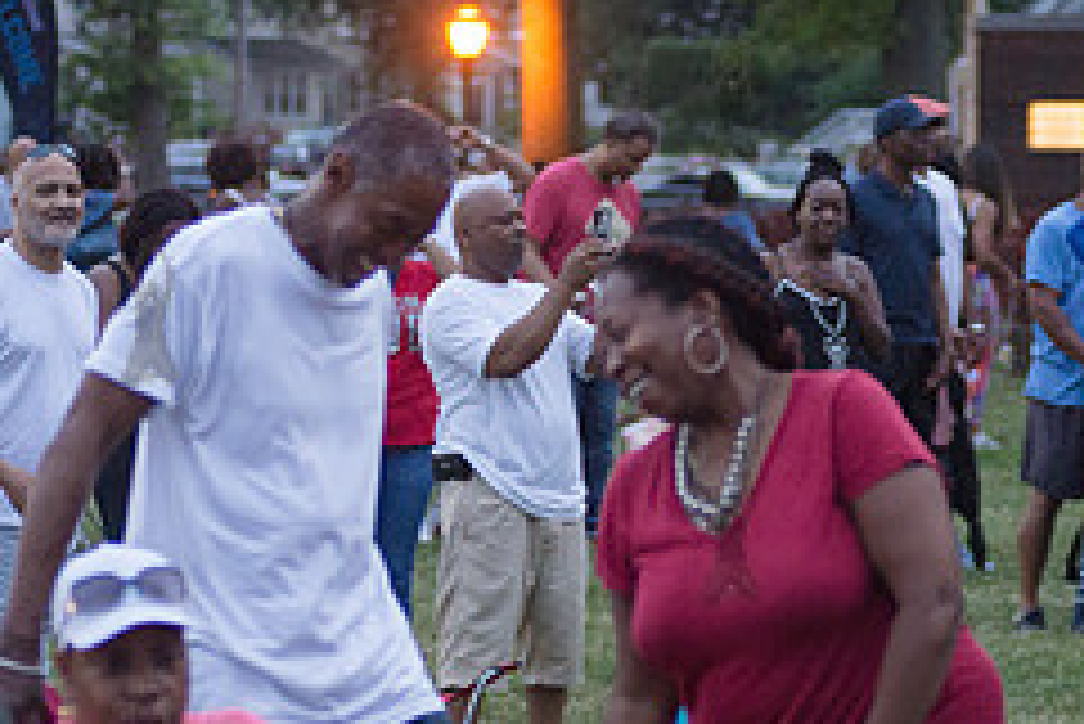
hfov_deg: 9.9
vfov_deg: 6.6
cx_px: 729
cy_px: 524
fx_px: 6236
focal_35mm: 207
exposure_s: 1/200
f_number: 2.8
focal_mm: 86
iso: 4000
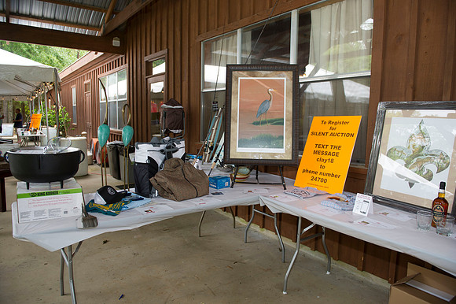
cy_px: 152
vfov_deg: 53.1
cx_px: 228
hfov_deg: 73.8
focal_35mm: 24
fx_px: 304
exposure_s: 1/100
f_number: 3.5
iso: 200
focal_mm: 24
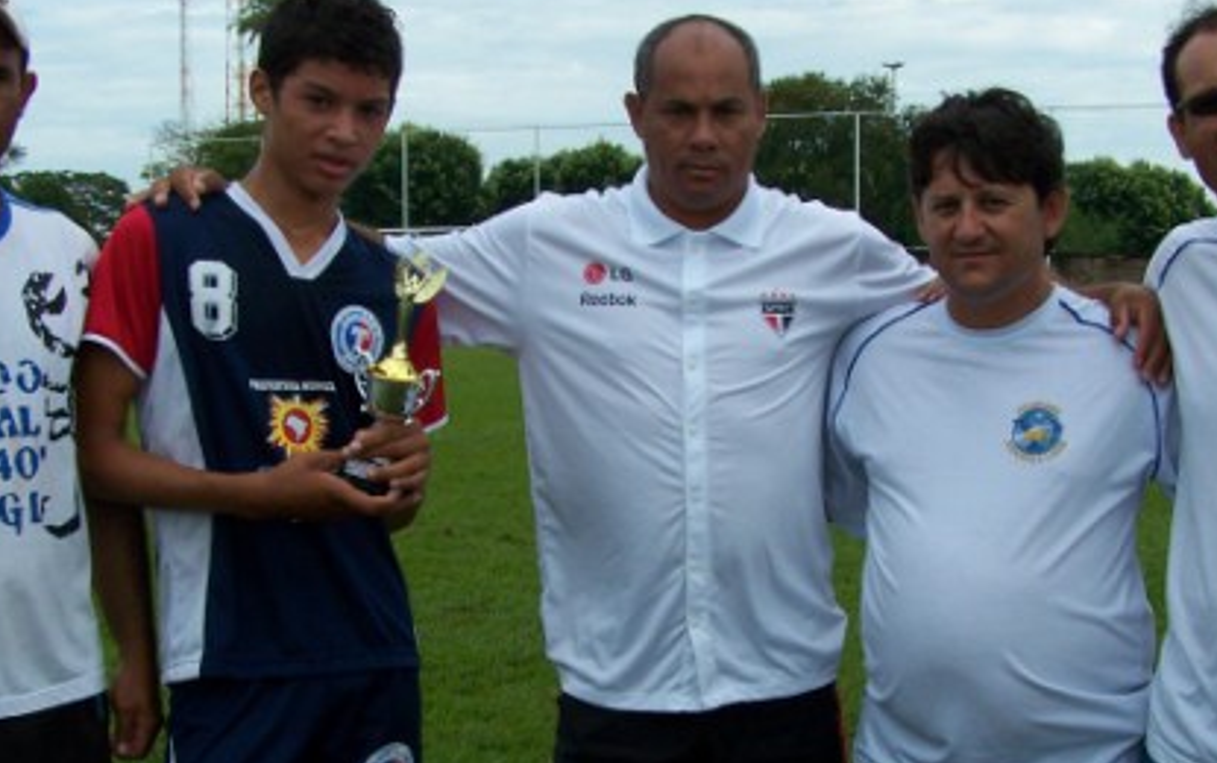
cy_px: 499
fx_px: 2058
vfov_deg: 20.9
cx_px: 647
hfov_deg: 32.9
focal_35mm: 62
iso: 80
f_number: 4
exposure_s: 1/640
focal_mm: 6.3
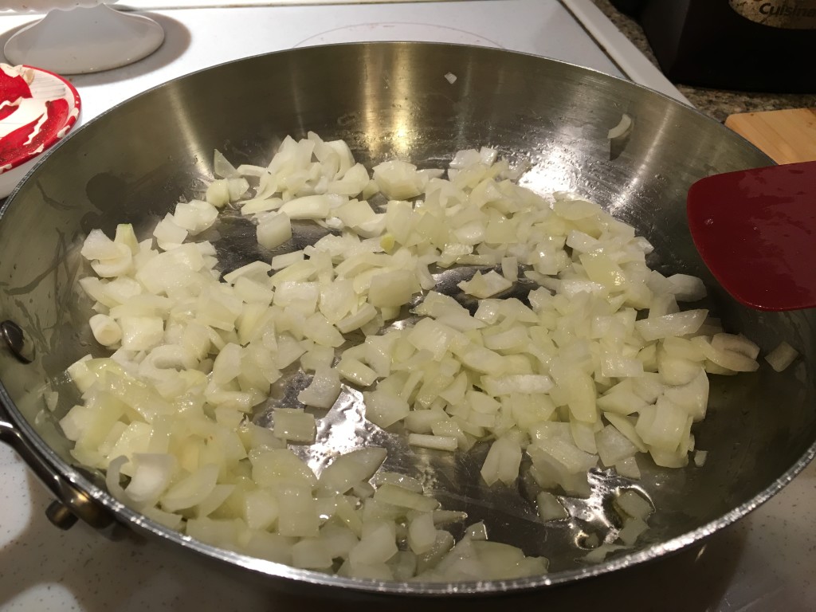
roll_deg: -1.3
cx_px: 408
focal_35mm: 29
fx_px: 684
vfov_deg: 48.2
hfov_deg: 61.7
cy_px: 306
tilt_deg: -41.7
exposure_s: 1/30
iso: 32
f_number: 2.2
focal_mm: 4.15
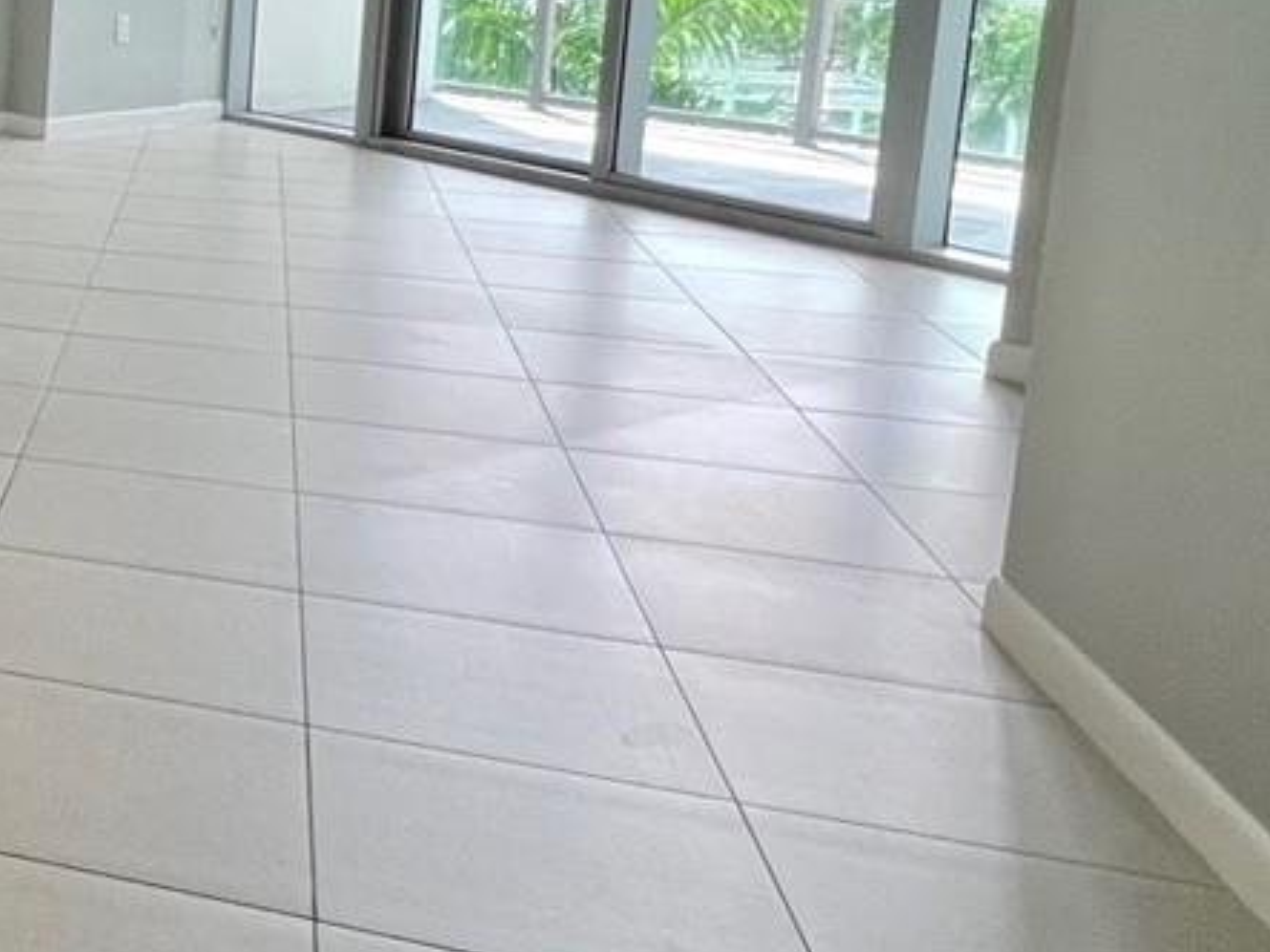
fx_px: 1724
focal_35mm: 47
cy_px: 126
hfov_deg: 29.4
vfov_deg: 29.8
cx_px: -513
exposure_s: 1/120
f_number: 1.8
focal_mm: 1.57
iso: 100
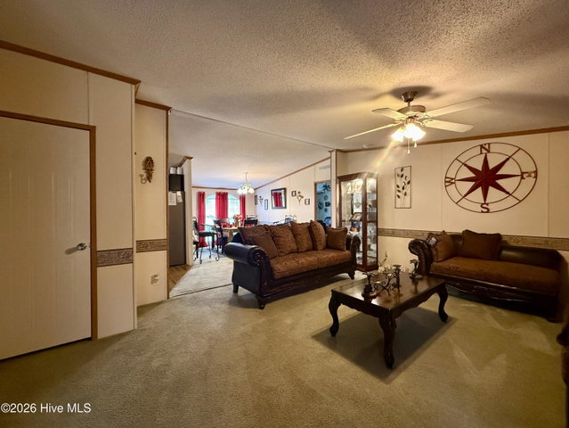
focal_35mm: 14
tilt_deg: -0.1
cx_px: 284
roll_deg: +0.2
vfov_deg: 85.7
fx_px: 230
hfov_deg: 102.0
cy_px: 214
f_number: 2.2
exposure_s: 1/60
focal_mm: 2.22
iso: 640
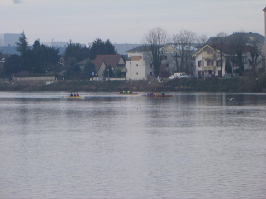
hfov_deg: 9.4
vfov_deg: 7.1
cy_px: 100
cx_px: 133
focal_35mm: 210
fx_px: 1614
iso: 80
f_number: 5.8
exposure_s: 1/160
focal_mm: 37.4
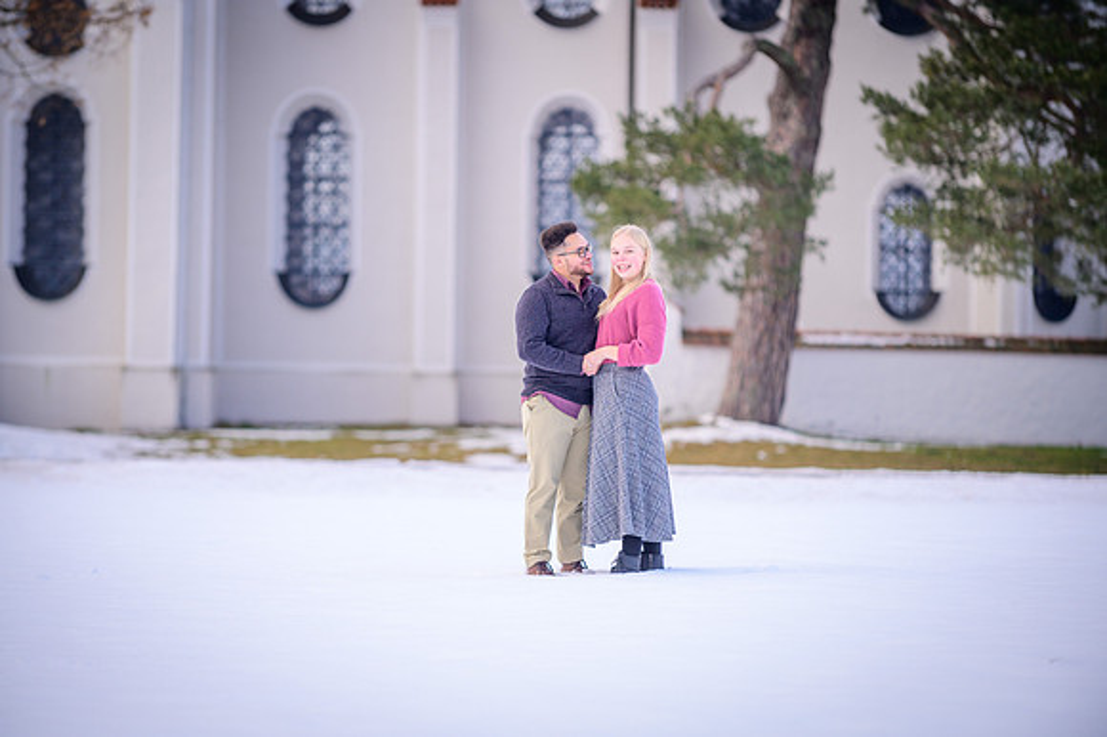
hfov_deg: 11.3
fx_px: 5605
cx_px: 552
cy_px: 369
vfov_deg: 7.5
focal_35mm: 182
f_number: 2.8
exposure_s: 1/400
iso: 250
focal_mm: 175
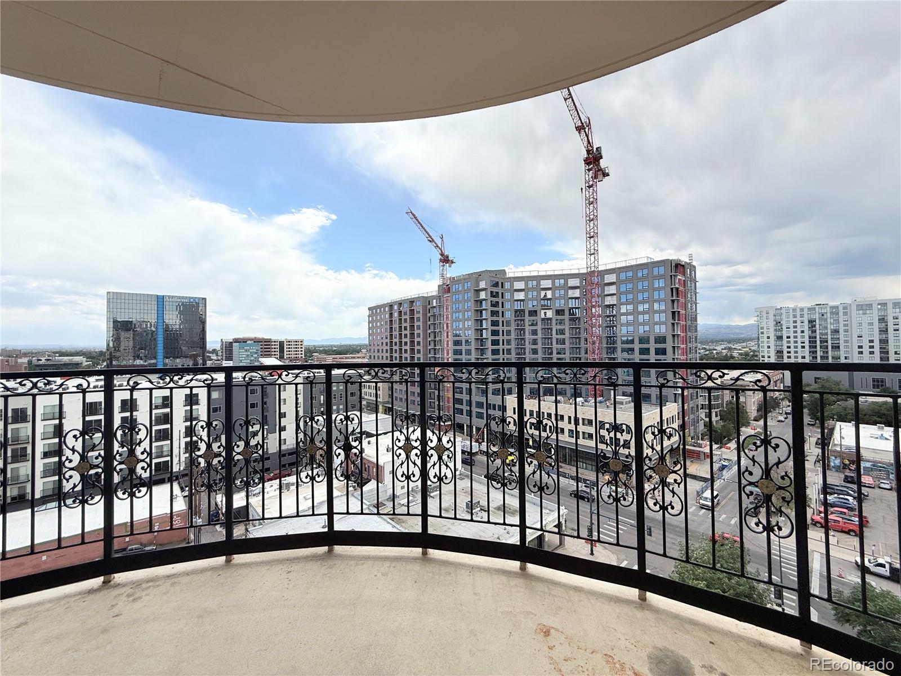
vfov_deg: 85.7
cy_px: 338
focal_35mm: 14
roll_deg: +0.6
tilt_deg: +1.1
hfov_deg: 102.1
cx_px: 450
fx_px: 364
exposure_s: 1/2165
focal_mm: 2.22
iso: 50
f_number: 2.2
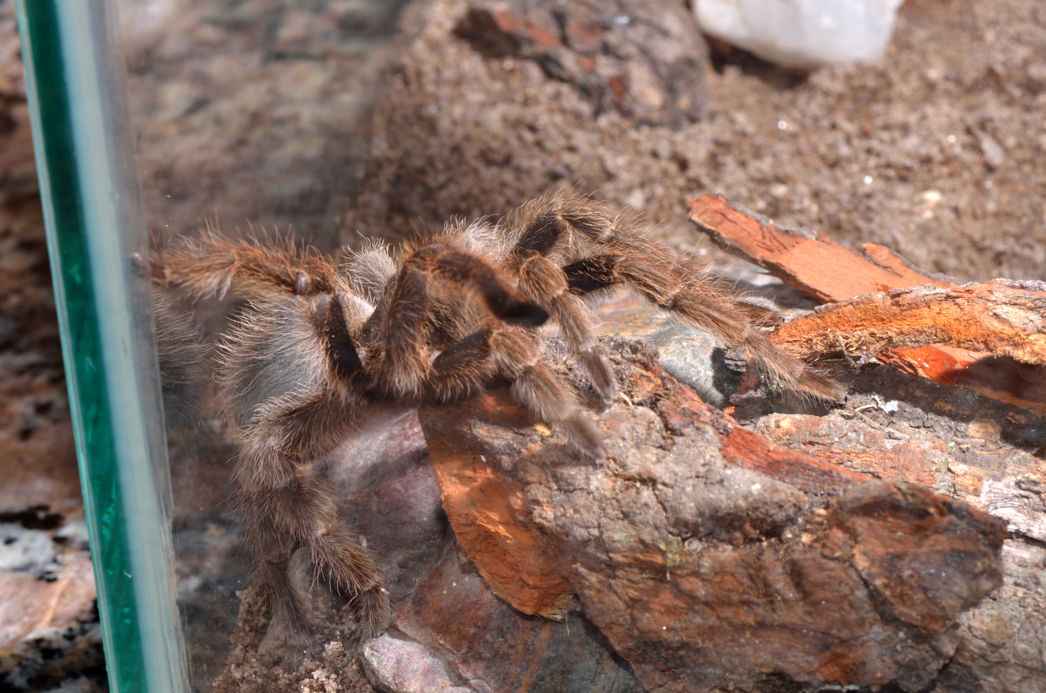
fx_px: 4567
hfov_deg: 13.1
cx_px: 523
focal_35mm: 158
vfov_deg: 8.7
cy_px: 346
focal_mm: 105
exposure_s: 1/60
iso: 100
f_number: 16
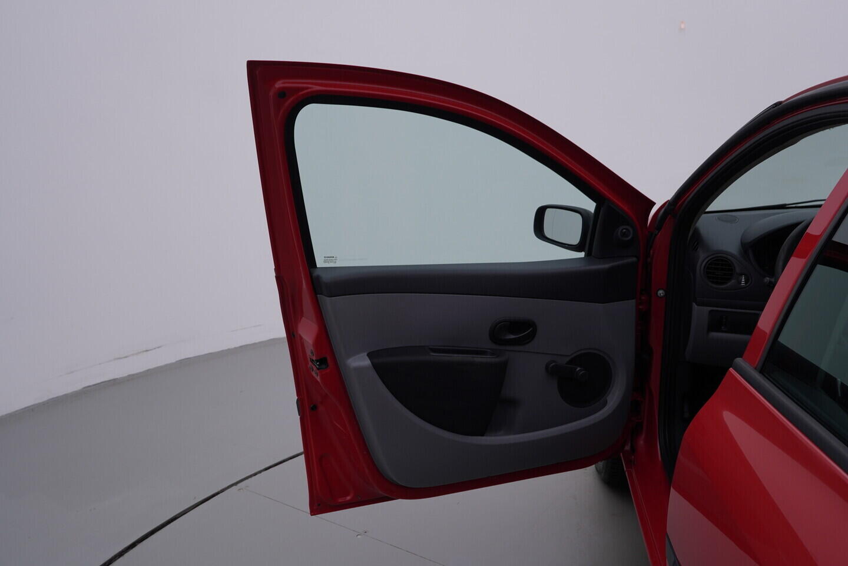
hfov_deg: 53.1
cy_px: 283
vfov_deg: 36.9
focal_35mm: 36
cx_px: 424
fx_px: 848
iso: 125
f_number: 4.5
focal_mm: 24
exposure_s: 1/100
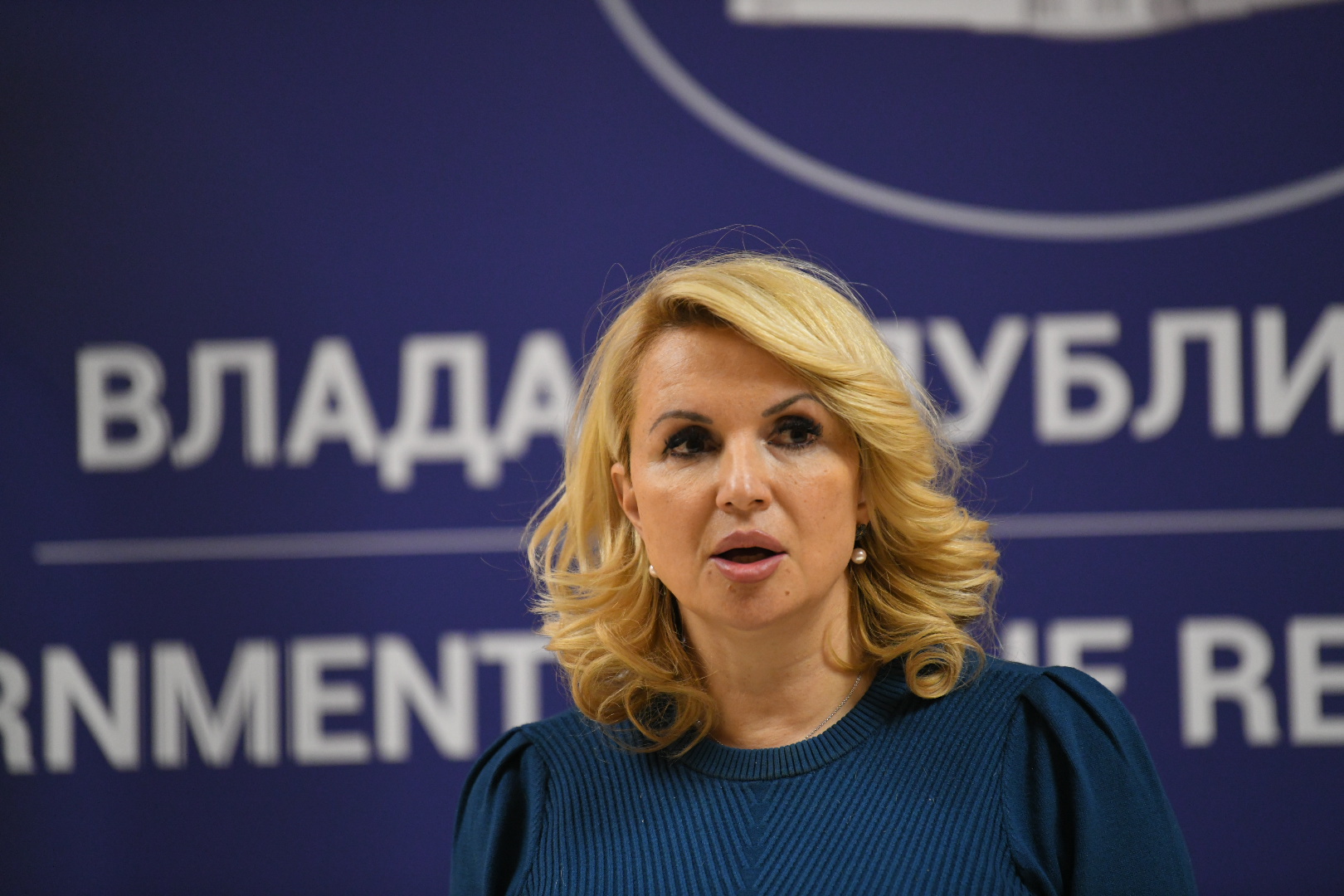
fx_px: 7466
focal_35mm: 200
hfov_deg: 10.3
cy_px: 448
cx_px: 672
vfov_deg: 6.9
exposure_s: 1/160
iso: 3200
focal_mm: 200
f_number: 2.8
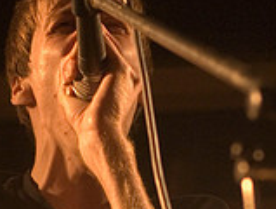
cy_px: 275
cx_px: 67
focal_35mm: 179
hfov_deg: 11.0
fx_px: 1430
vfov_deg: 8.2
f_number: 2.8
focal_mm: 44
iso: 1600
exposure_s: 1/60
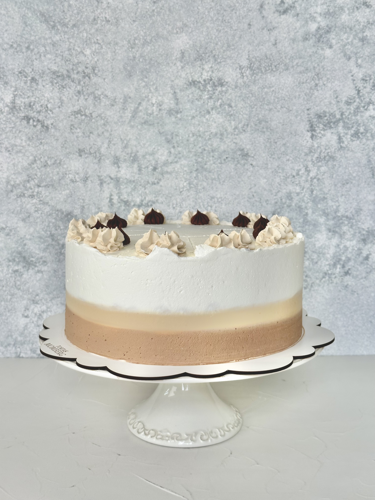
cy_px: 250
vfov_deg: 39.7
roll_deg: -1.0
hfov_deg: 30.3
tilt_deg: -10.6
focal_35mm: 48
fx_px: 693
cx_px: 188
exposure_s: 1/146
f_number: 1.78
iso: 50
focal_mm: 6.86
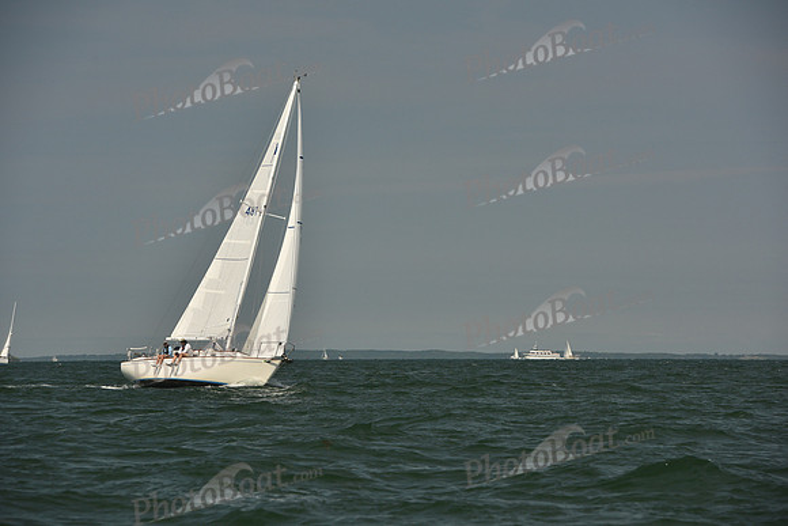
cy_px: 263
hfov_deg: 12.8
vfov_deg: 8.6
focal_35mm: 160
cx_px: 394
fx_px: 3503
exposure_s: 1/1000
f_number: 8
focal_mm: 160
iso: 320
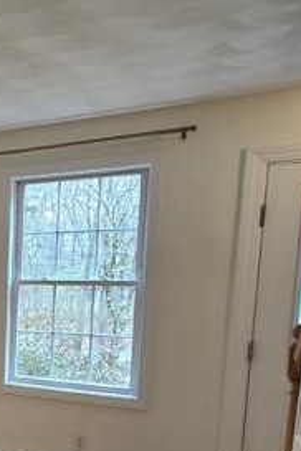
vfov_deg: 49.0
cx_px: -157
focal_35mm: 38
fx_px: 477
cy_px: 330
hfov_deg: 25.6
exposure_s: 1/60
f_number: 2.2
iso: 50
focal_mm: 2.2
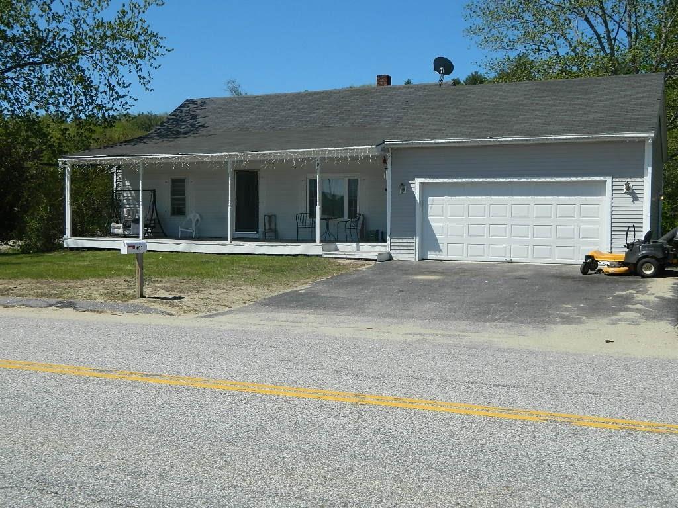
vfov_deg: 35.1
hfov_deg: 45.8
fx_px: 803
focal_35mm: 41
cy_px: 254
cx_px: 339
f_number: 9.8
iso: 80
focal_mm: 7.3
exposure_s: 1/200
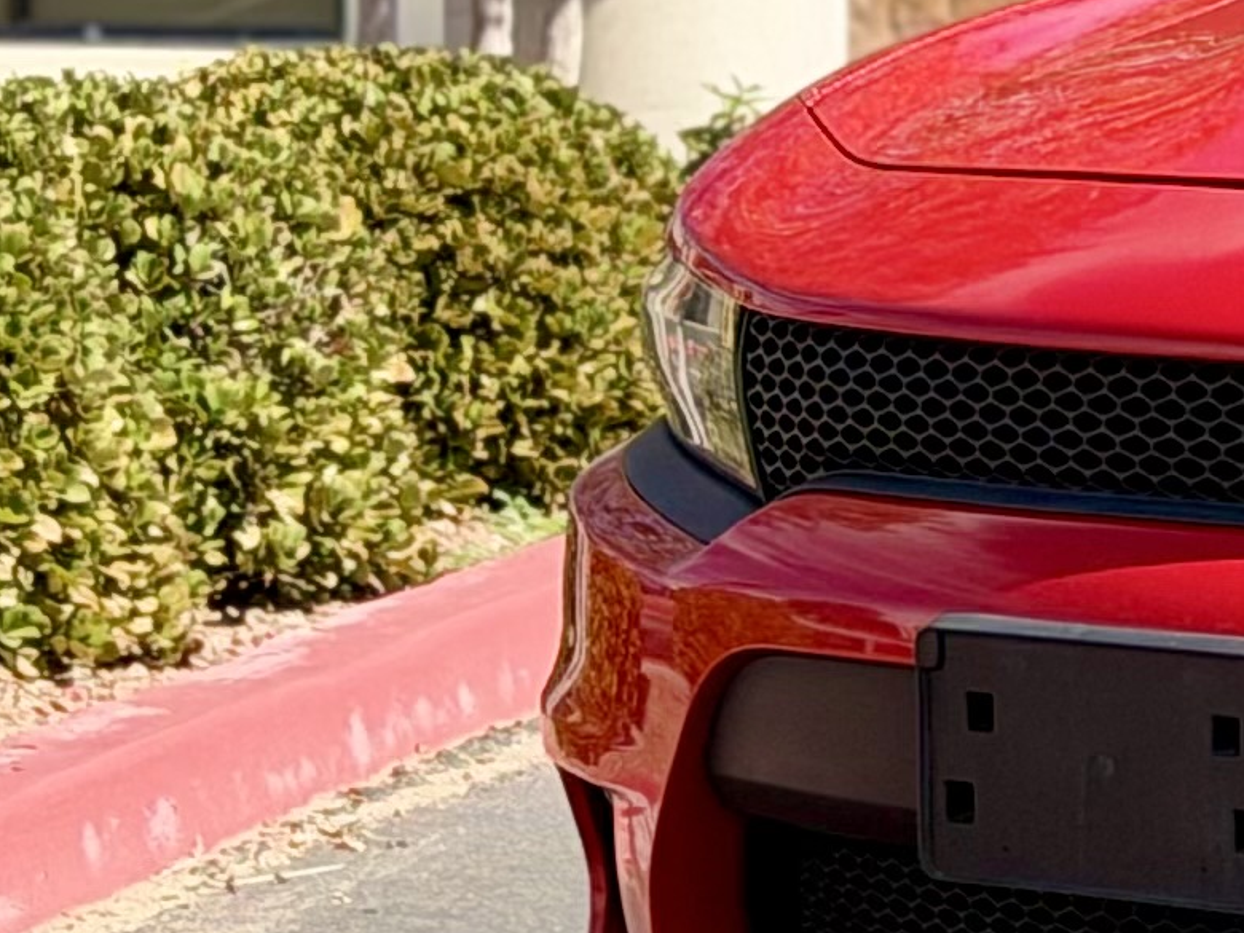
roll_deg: -0.2
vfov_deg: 6.0
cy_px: 258
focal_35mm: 248
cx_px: 2561
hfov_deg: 7.6
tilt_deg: -3.4
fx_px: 8912
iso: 64
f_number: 1.78
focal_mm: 6.76
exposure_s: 1/2415
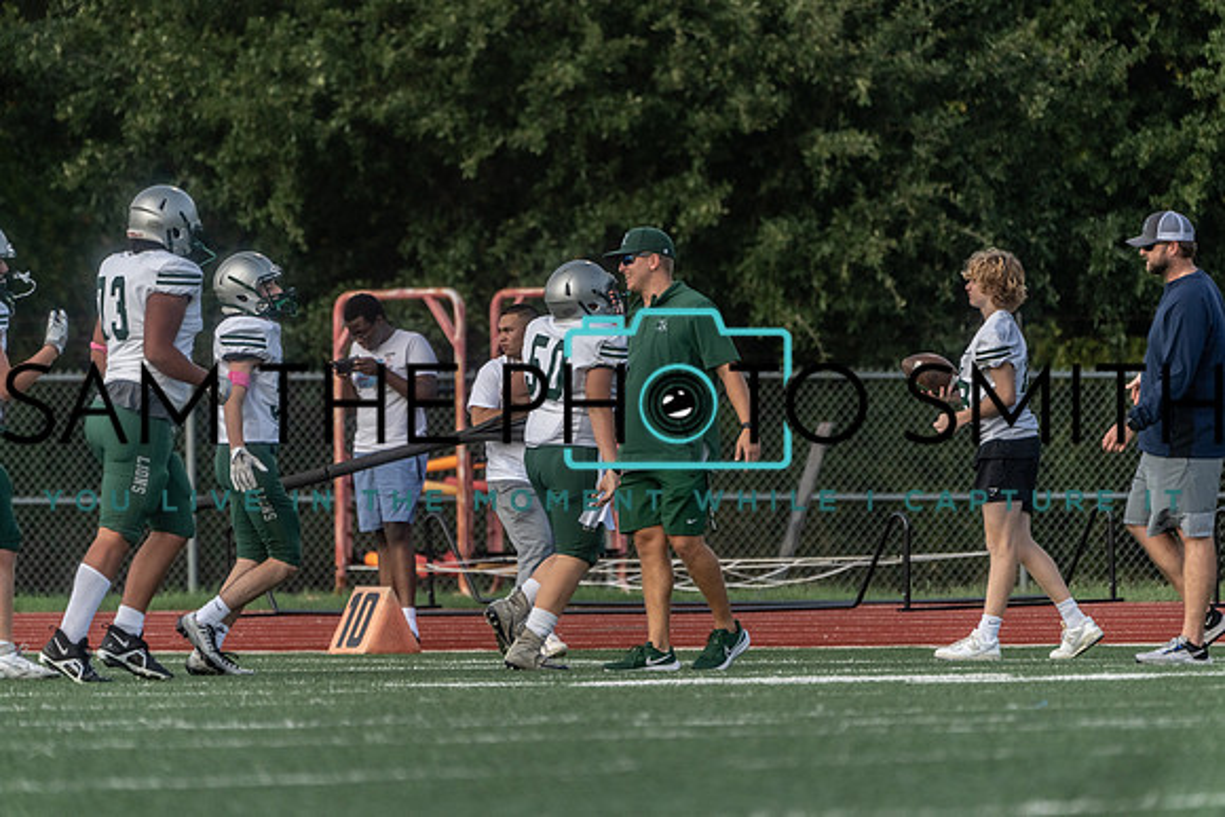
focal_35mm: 560
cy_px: 408
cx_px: 612
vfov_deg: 2.5
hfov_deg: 3.7
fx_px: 19059
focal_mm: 560
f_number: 8
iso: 1250
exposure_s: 1/1250
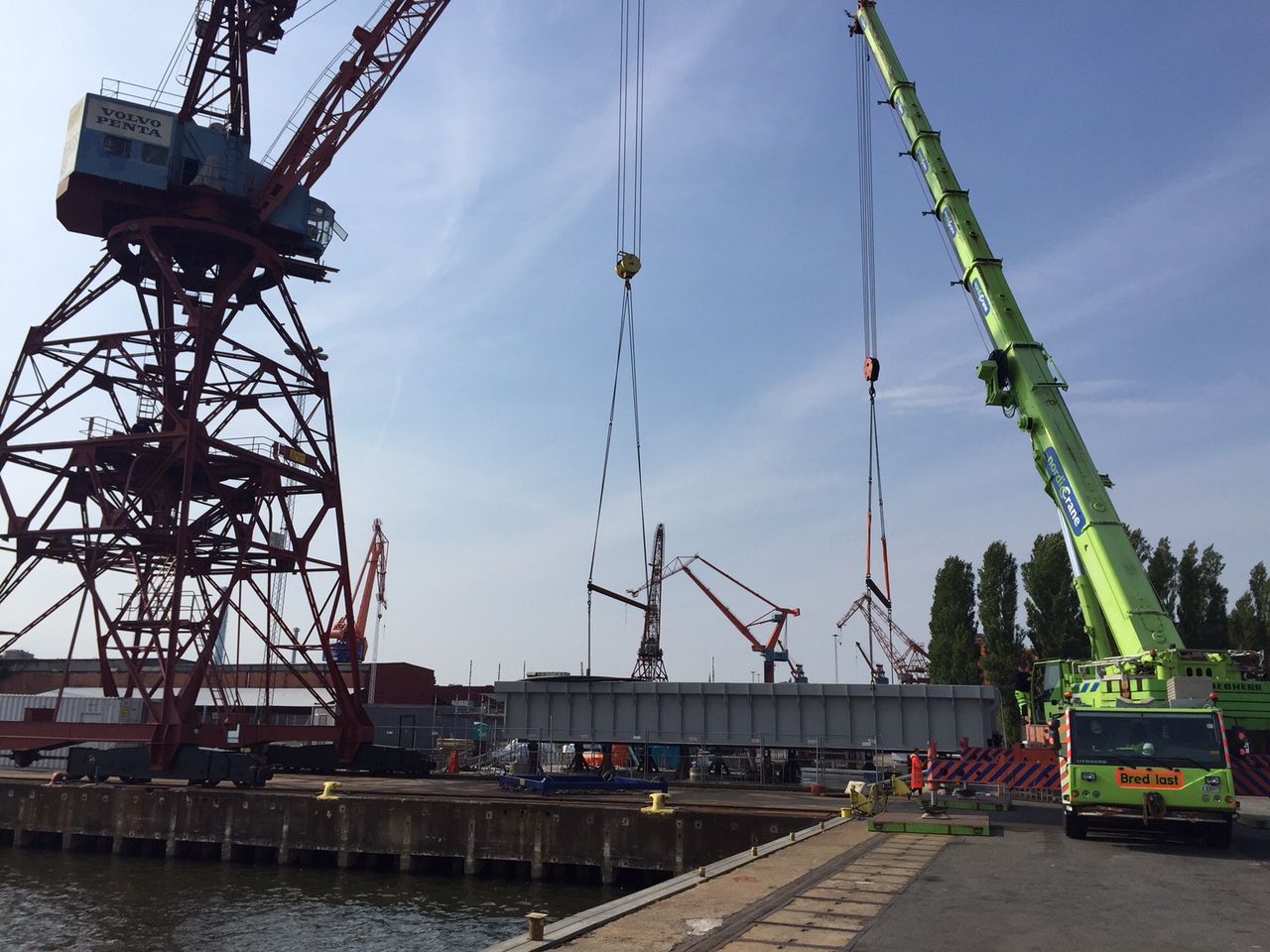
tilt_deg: +13.2
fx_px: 1064
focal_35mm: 29
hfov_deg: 61.7
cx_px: 635
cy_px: 476
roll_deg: -2.1
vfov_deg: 48.2
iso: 32
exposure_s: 1/3597
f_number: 2.2
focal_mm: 4.15
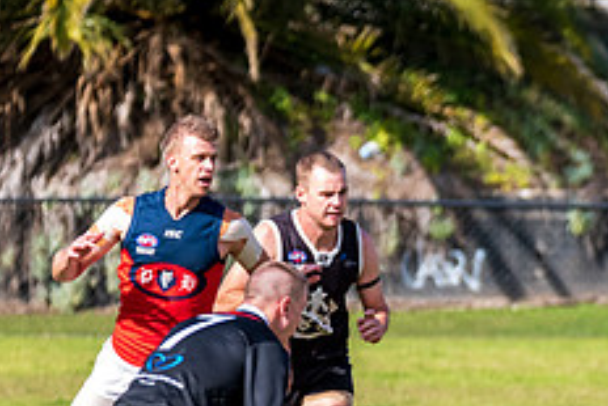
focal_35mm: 1013
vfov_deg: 1.4
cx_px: 881
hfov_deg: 2.0
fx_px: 17118
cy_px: 495
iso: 800
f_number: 7.1
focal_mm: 320
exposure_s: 1/1600
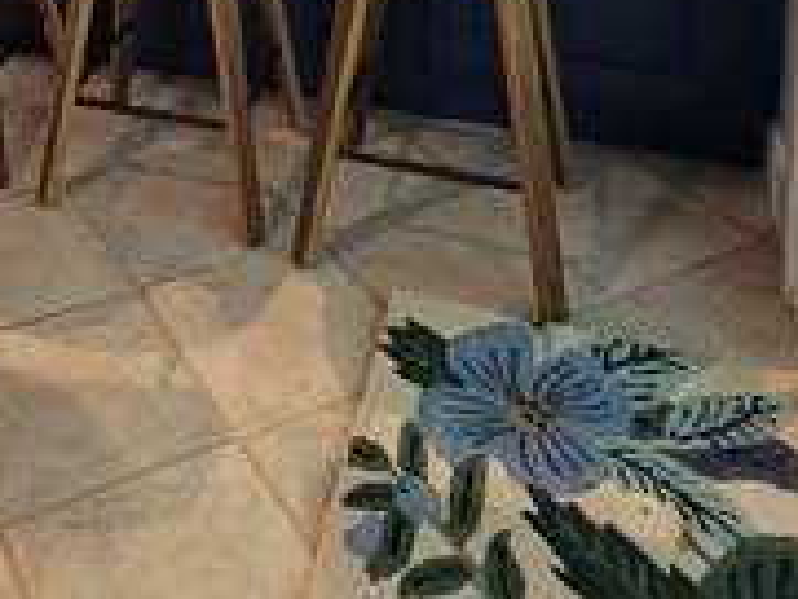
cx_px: 106
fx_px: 1061
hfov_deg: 38.8
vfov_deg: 23.6
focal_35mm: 46
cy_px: -348
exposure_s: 1/60
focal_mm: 2.2
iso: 250
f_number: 2.2
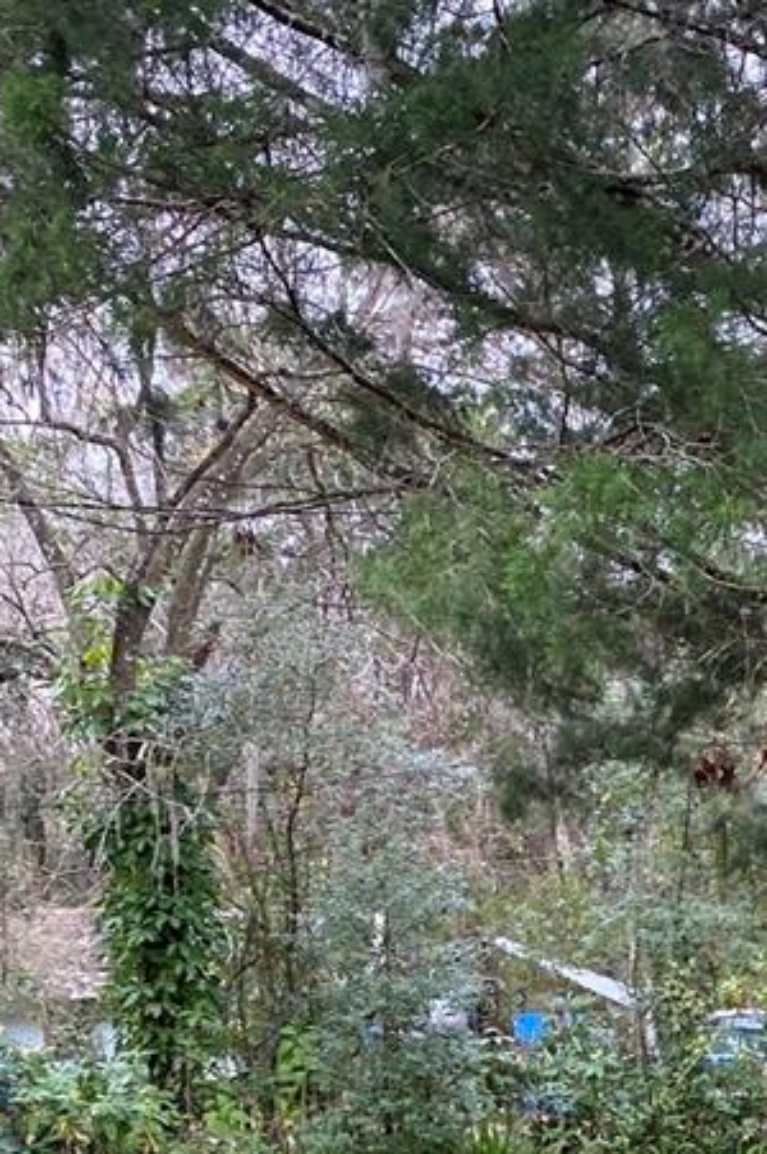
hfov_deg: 17.7
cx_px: 989
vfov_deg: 25.4
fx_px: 2304
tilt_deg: -13.3
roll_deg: -1.1
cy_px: 1371
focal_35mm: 72
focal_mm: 4.25
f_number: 1.8
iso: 50
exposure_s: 1/121
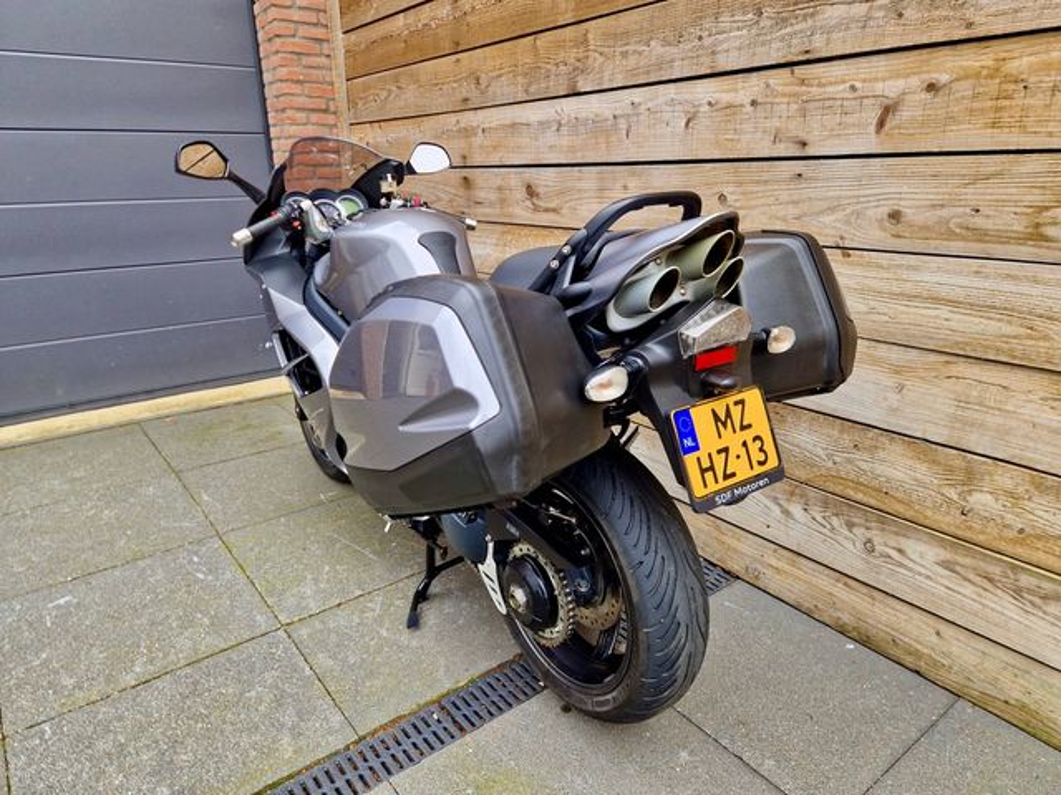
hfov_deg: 73.9
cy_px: 398
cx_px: 530
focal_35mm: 23
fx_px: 705
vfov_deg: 58.9
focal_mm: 5.4
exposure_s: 1/180
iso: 50
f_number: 1.8
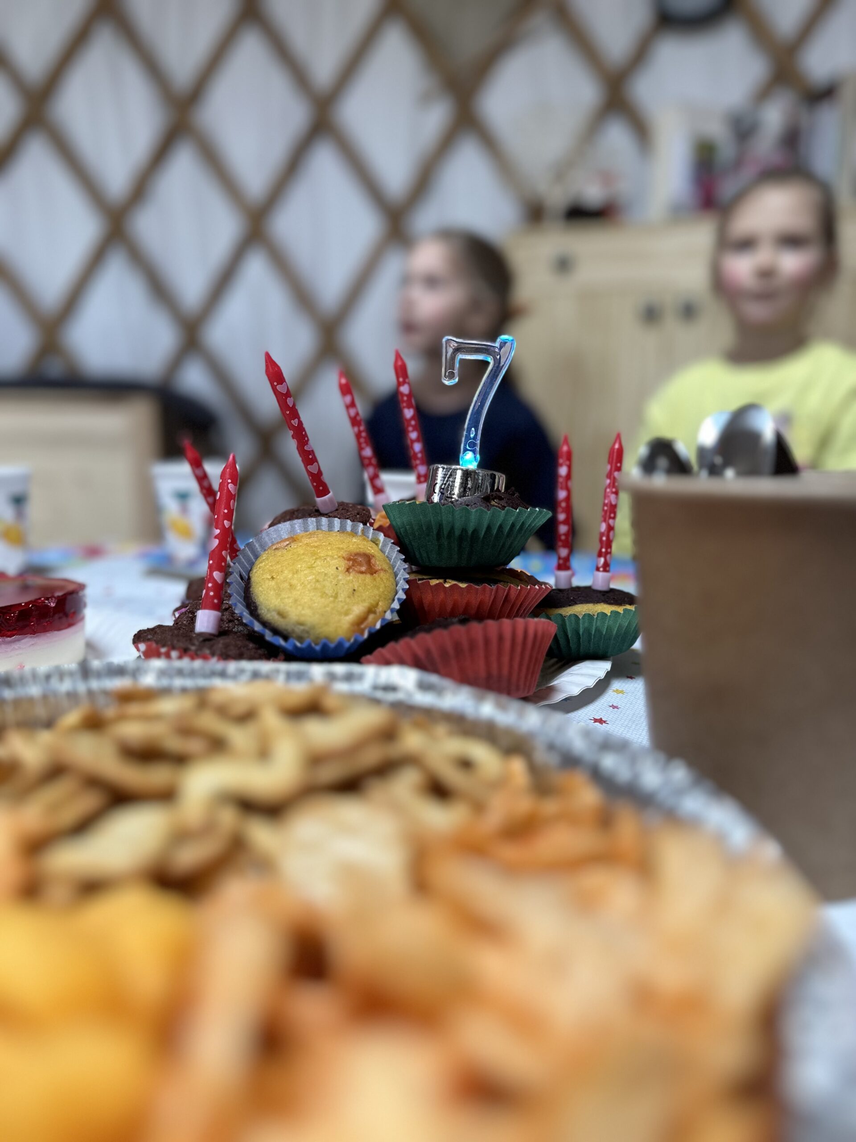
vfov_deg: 71.6
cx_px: 428
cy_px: 571
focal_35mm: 24
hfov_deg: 56.8
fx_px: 791
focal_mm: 6.86
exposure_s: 1/78
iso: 250
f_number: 1.78
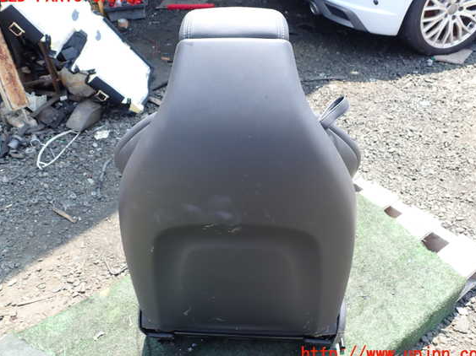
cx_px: 238
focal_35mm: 32
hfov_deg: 56.8
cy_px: 175
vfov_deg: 44.1
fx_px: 440
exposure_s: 1/125
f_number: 3.2
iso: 100
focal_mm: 5.4
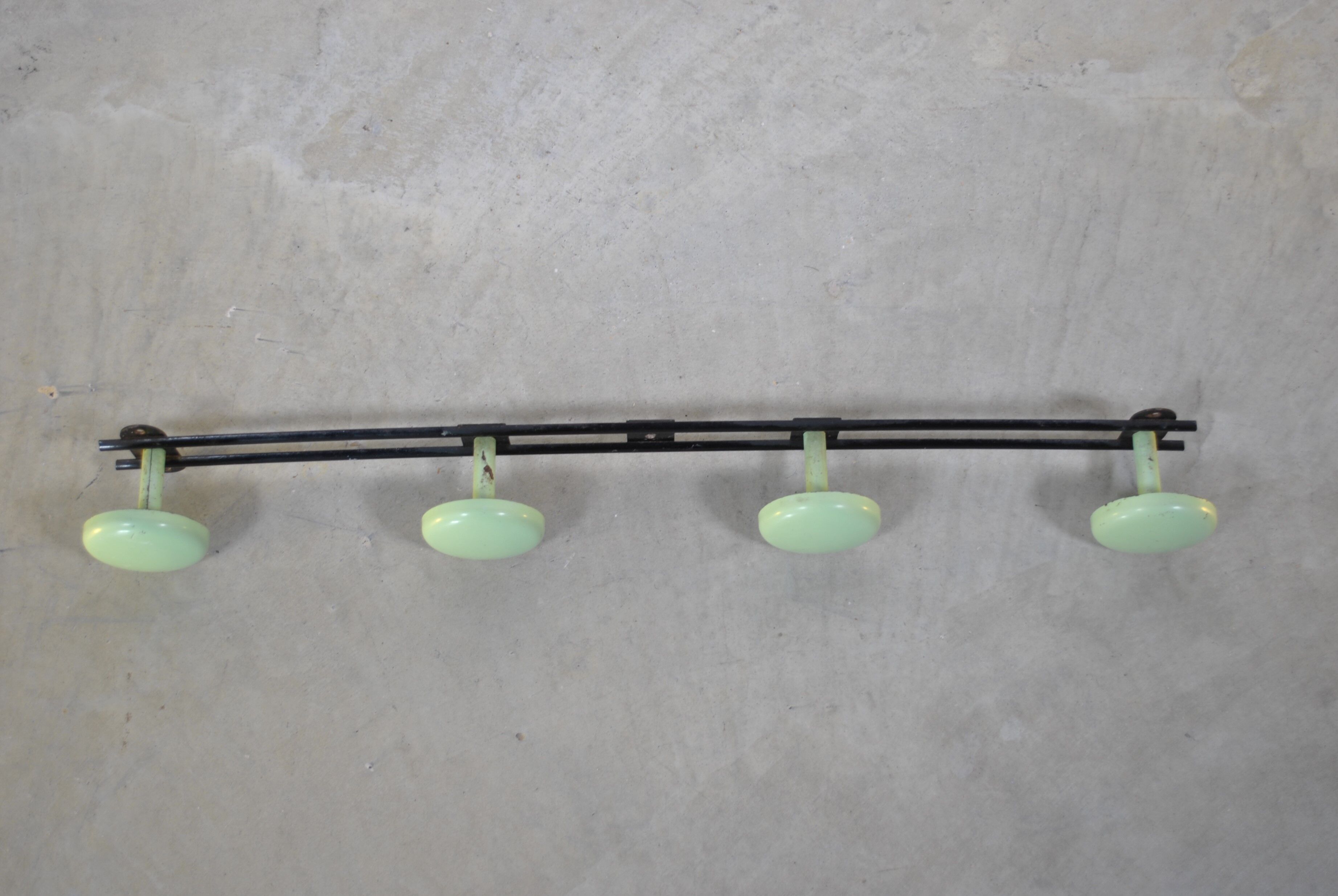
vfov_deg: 34.3
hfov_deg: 49.5
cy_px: 448
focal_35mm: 39
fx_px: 1451
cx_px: 669
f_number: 4.2
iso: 100
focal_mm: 26
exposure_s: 1/30
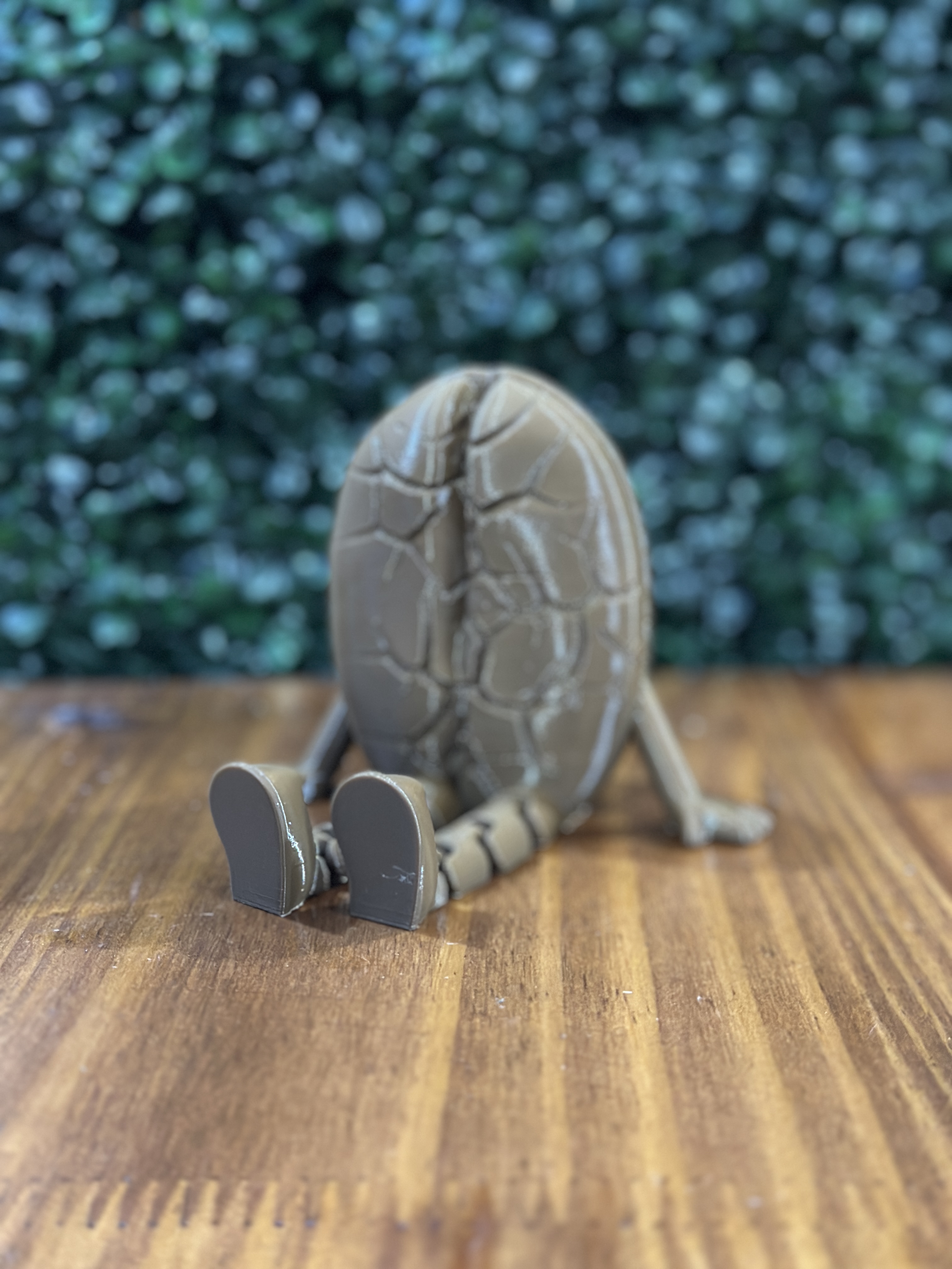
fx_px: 1760
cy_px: 634
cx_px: 476
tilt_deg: -12.1
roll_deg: +0.2
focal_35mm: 48
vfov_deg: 39.7
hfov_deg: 30.3
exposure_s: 1/25
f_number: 1.78
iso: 640
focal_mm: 6.86
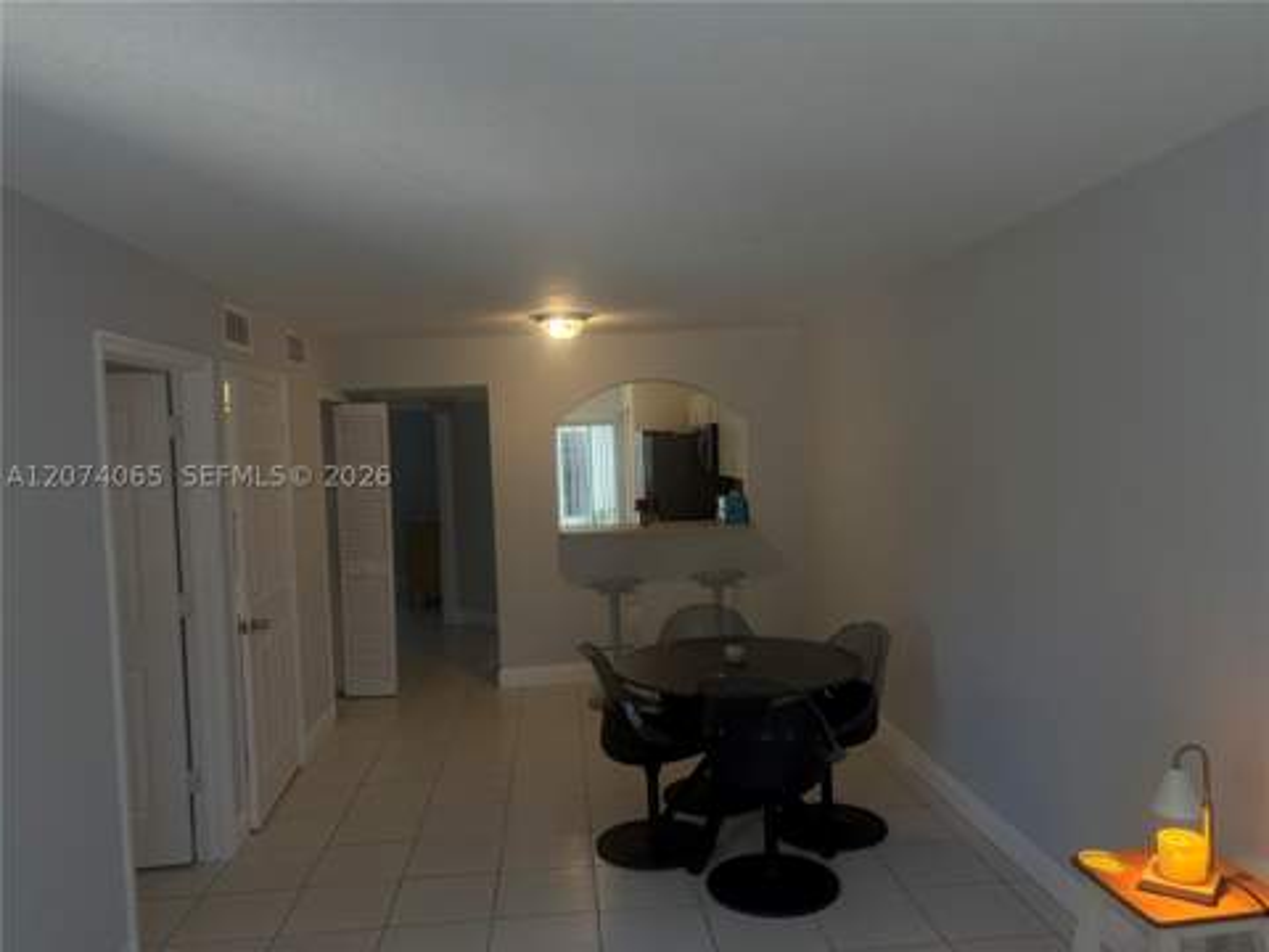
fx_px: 953
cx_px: 634
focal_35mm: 26
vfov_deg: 53.1
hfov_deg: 67.3
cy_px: 476
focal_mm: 5.96
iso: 64
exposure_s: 1/120
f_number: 1.6
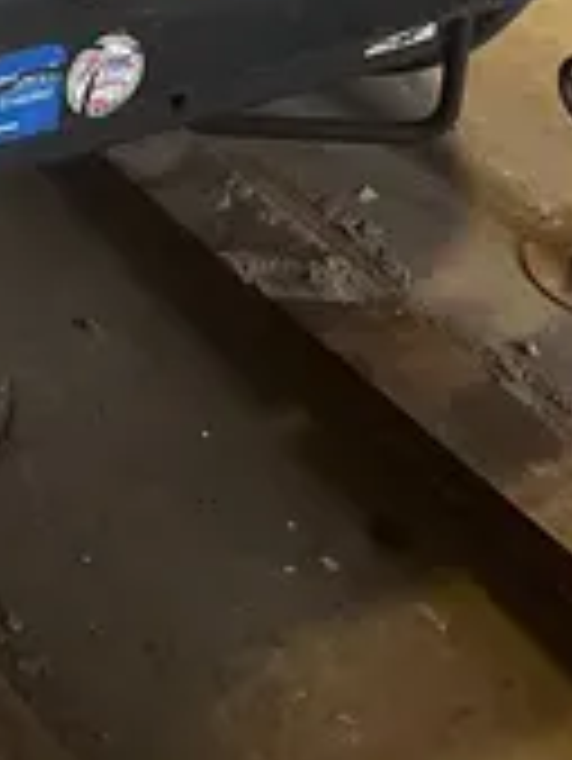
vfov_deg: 14.6
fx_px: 2487
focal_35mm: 113
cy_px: -735
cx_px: -239
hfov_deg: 12.6
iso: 250
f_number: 1.6
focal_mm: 5.1
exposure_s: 1/60
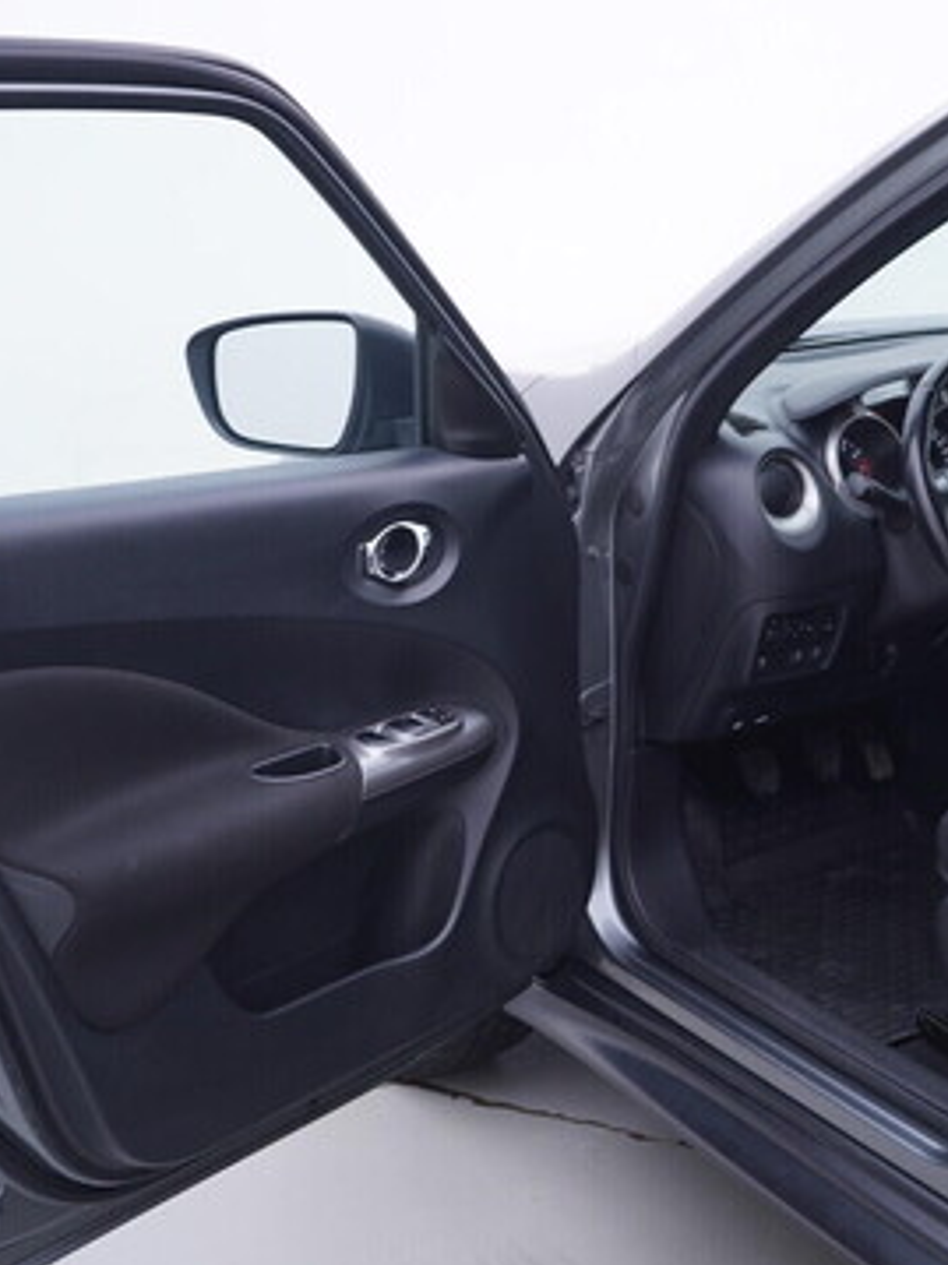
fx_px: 1936
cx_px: 712
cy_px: 640
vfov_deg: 36.2
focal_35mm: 53
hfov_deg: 27.1
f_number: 3.2
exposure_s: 1/50
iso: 125
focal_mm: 24
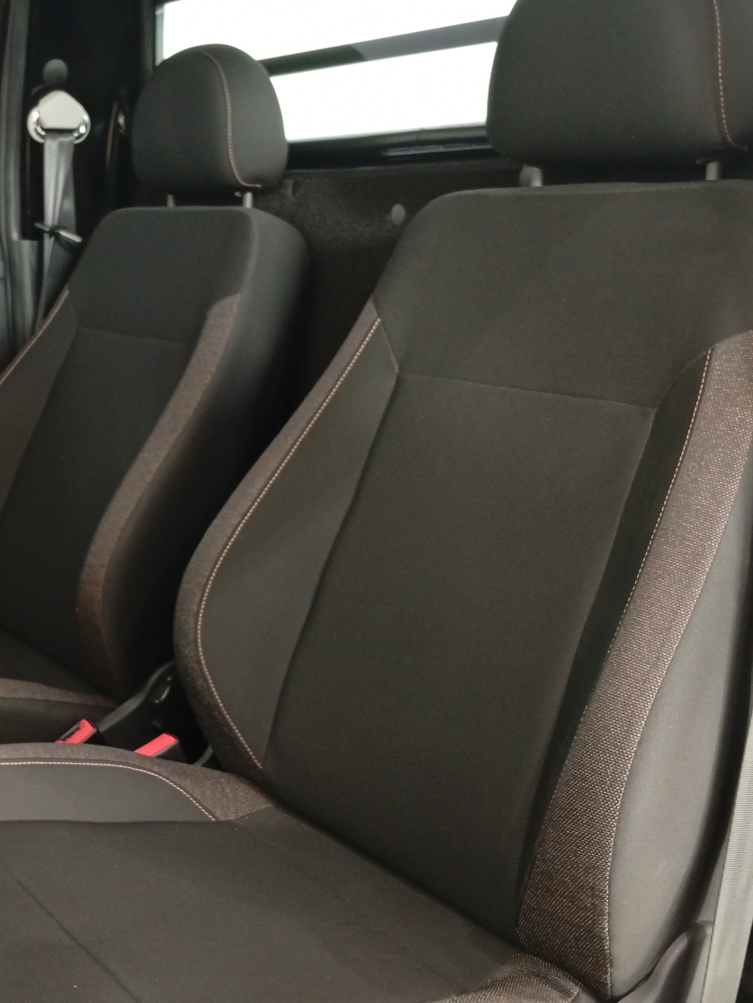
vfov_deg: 45.7
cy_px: 544
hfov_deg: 34.8
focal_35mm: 41
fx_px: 1189
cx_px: 243
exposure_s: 1/20
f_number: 1.8
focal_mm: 3.98
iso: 1018
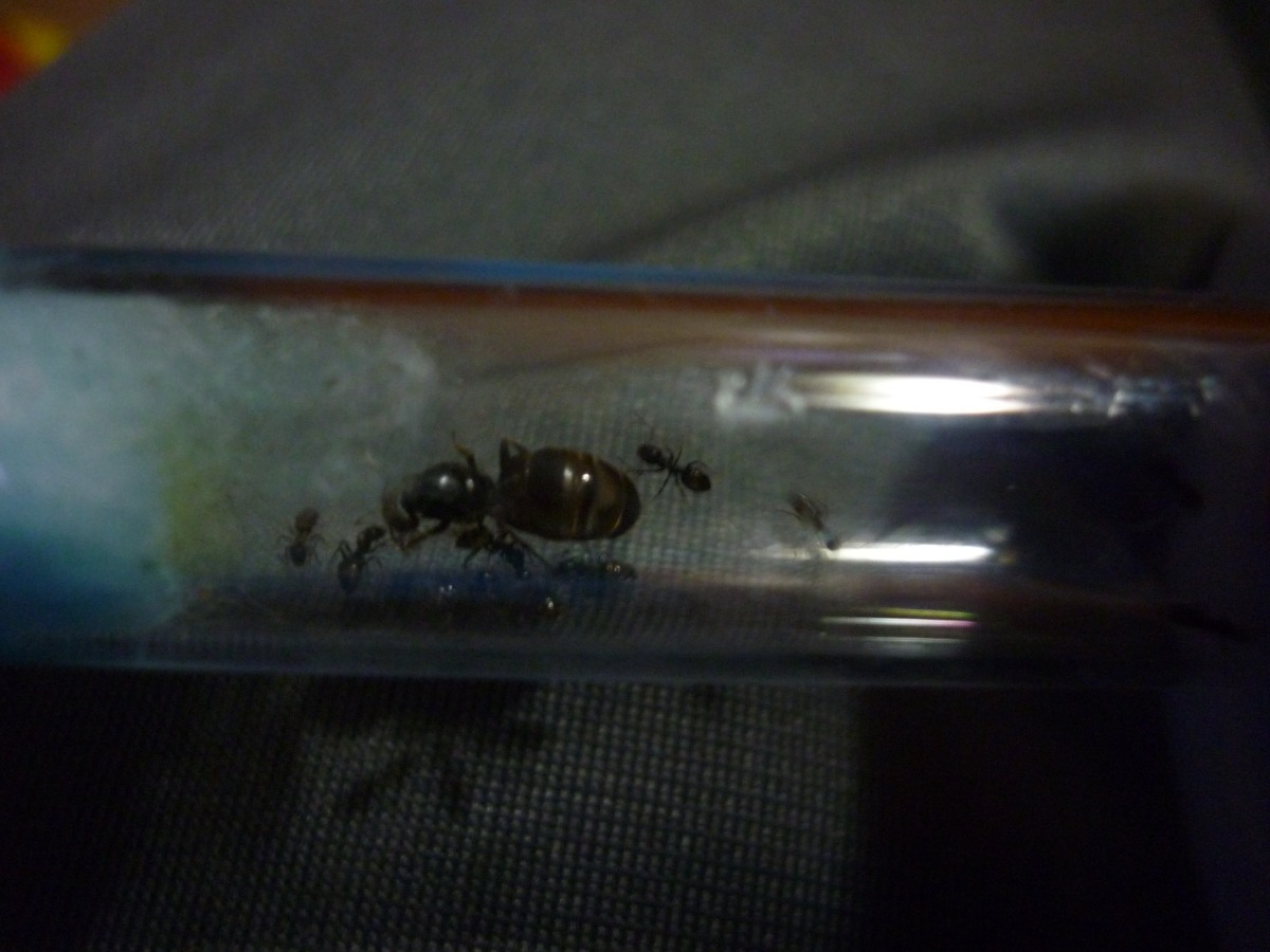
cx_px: 635
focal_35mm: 33
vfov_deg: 42.9
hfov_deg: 55.4
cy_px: 476
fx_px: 1211
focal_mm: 5.5
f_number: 2.8
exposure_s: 1/8
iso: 400
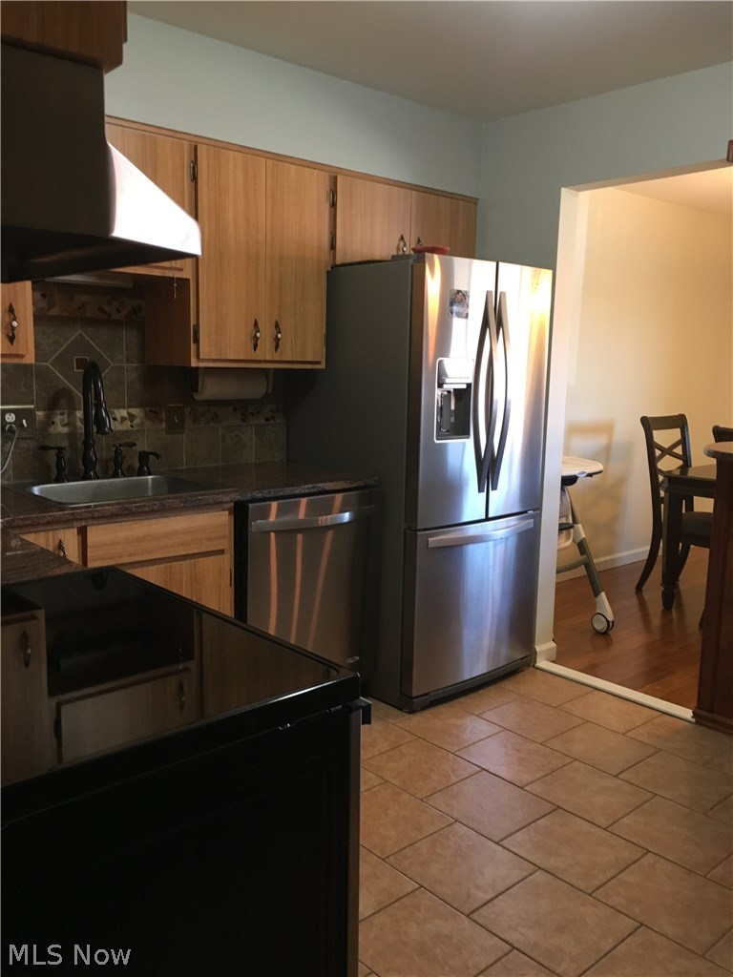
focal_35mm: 29
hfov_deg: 48.2
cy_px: 488
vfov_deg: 61.7
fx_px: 819
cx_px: 366
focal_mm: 4.15
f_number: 2.2
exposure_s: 1/30
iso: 100
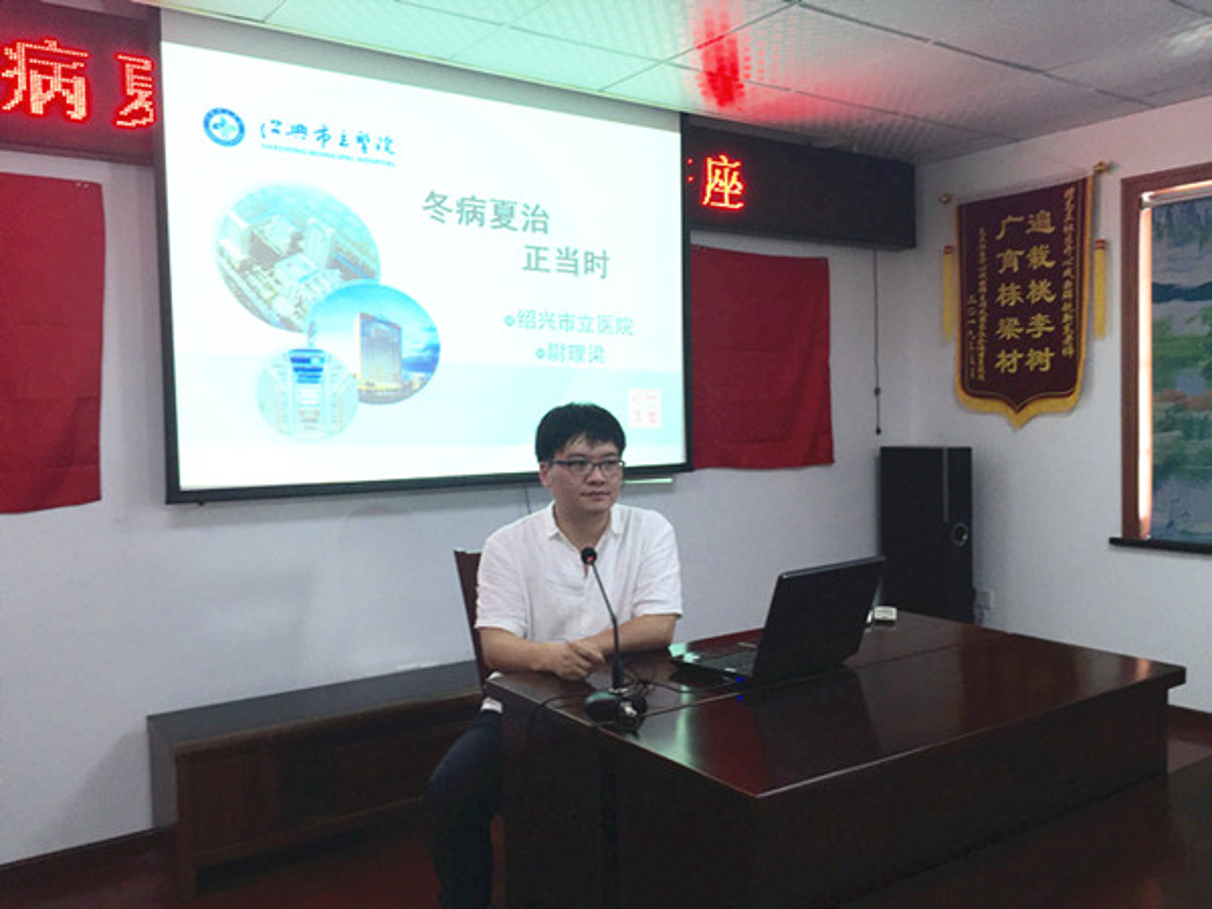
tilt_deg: -3.6
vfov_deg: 48.2
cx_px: 606
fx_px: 1015
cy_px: 454
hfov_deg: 61.7
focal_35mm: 29
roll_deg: +0.6
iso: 32
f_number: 2.2
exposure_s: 1/50
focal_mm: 4.15
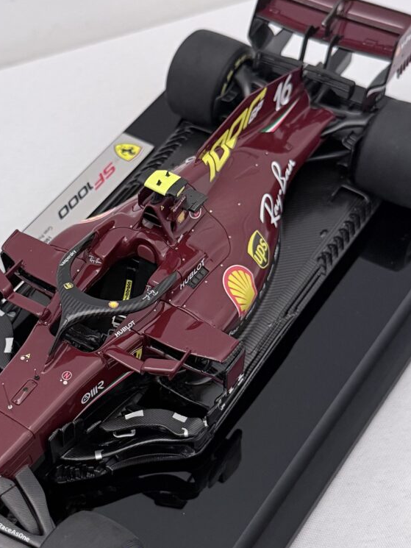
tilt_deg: -51.2
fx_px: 918
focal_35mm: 58
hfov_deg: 25.1
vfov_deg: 33.2
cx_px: 124
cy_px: 314
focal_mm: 6.76
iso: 400
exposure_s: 1/50
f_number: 1.78
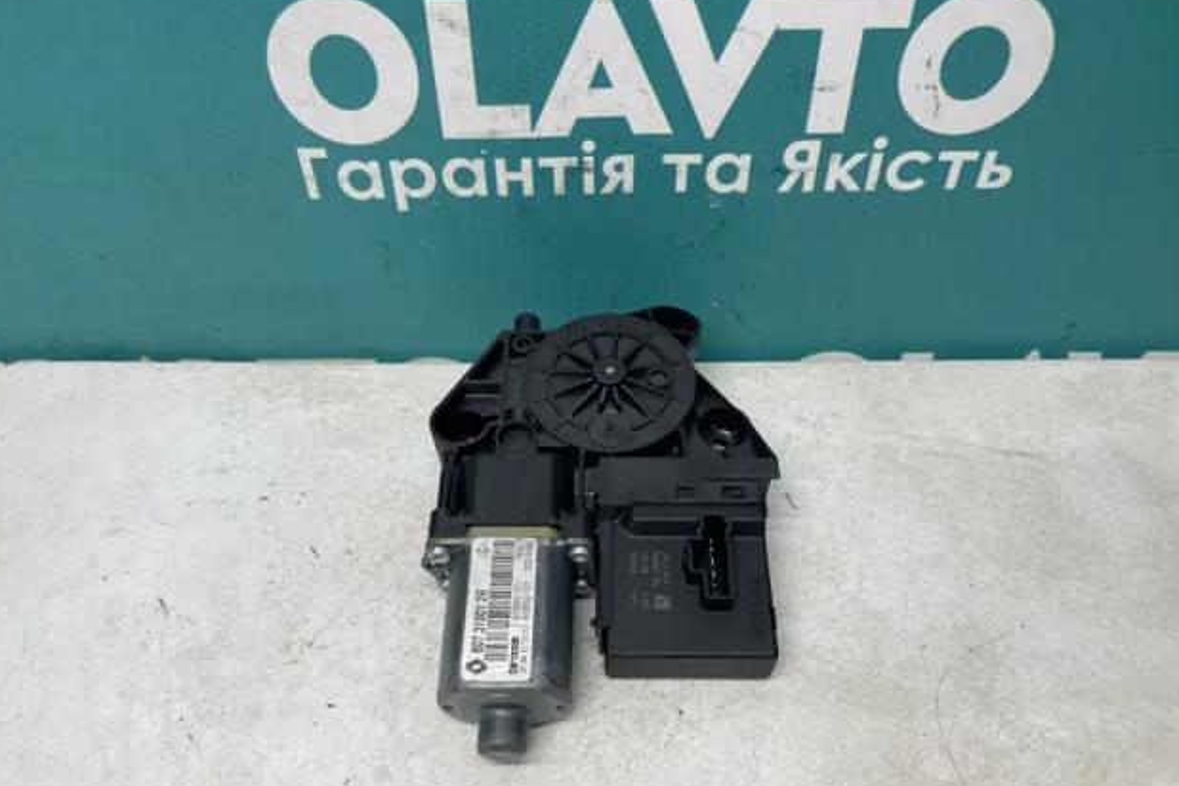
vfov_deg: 46.3
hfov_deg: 65.5
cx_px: 588
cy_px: 431
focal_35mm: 28
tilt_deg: -47.0
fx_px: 917
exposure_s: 1/100
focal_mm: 4.2
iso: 80
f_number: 1.6
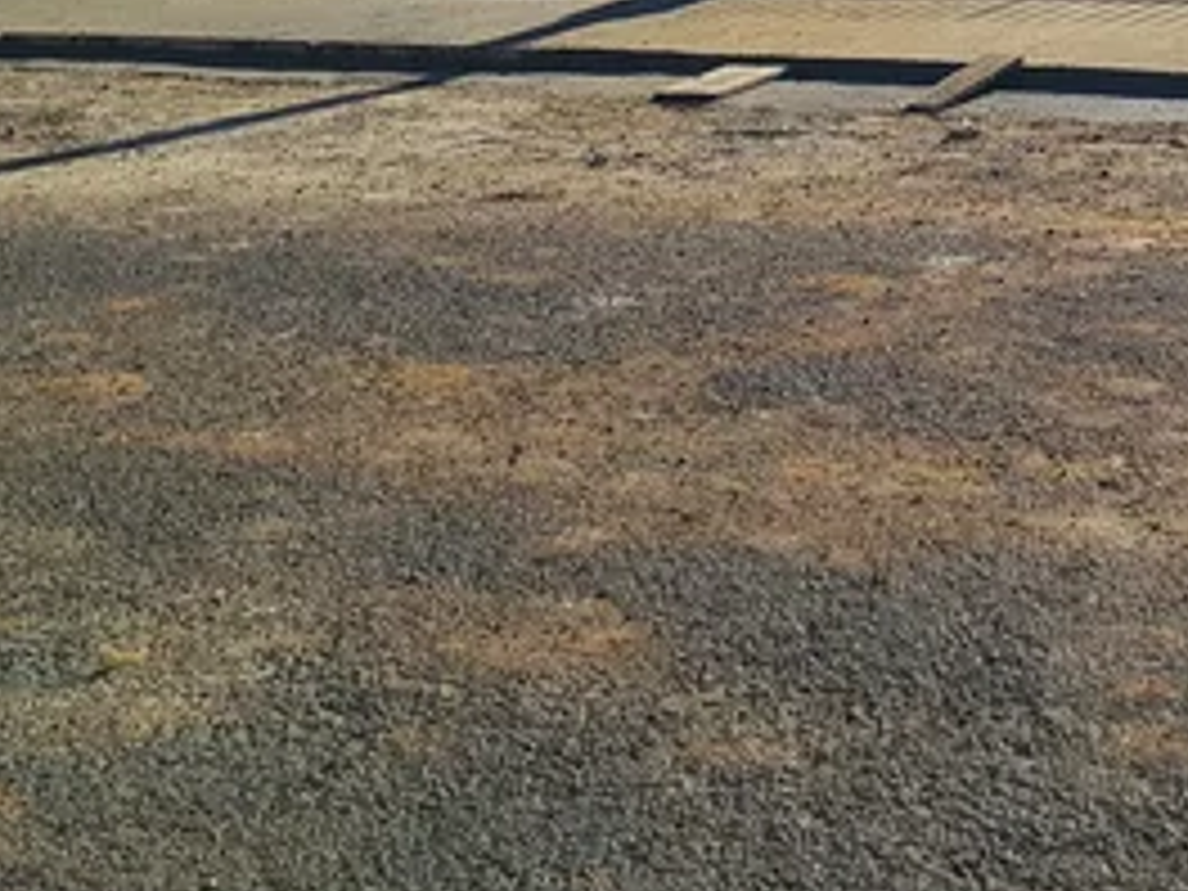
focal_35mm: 75
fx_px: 2574
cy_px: -421
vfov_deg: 17.7
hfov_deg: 25.2
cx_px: 1066
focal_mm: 5.23
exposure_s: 1/2160
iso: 50
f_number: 1.8
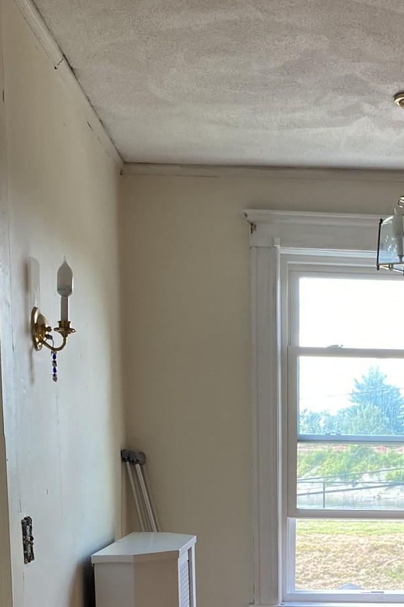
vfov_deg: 30.6
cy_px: 607
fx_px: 1027
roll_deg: -1.5
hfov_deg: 21.8
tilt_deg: -7.7
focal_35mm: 61
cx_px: 359
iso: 125
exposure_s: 1/121
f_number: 1.8
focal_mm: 4.25
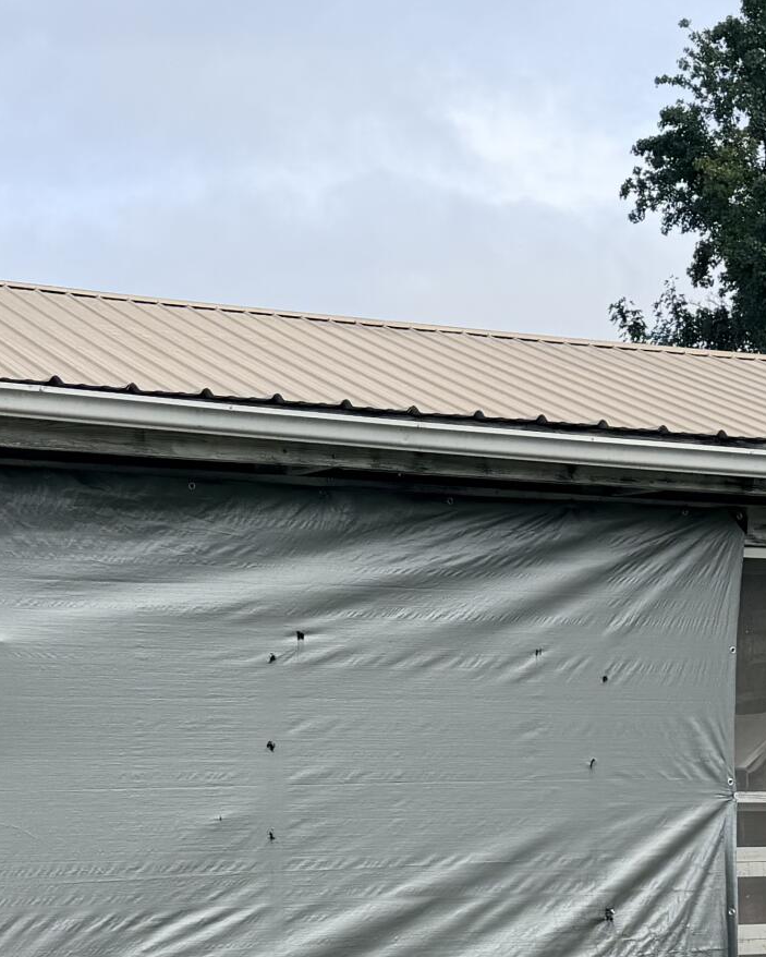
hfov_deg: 19.2
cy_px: 736
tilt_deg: +2.4
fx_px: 2266
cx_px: 305
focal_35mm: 80
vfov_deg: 23.6
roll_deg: +0.5
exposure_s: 1/3759
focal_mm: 6.76
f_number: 1.78
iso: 80
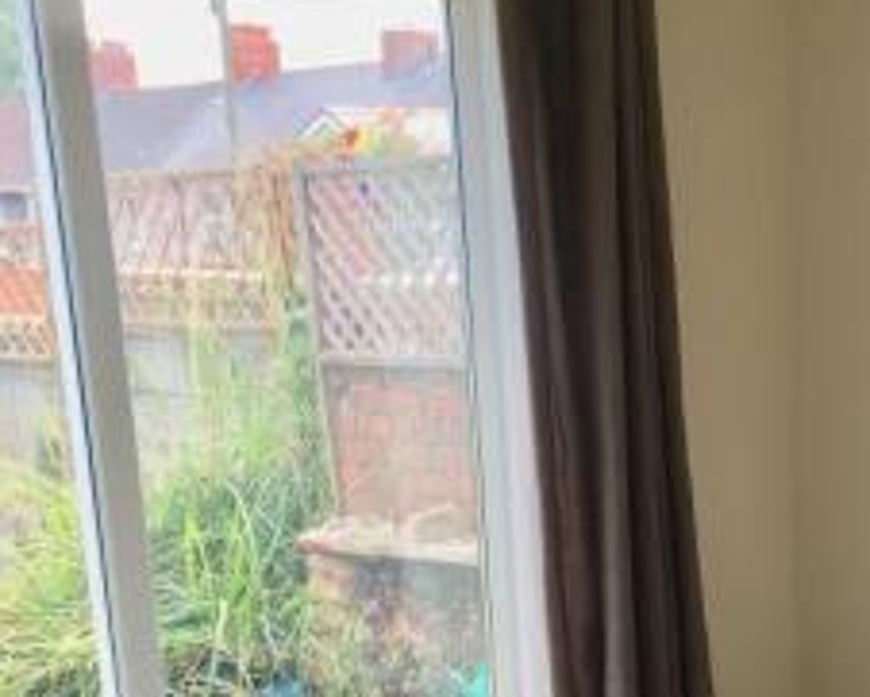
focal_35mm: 73
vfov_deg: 20.3
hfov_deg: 25.7
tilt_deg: -14.7
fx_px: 1880
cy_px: 703
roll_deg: +1.1
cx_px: 676
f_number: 2.2
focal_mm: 4.15
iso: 25
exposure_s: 1/169
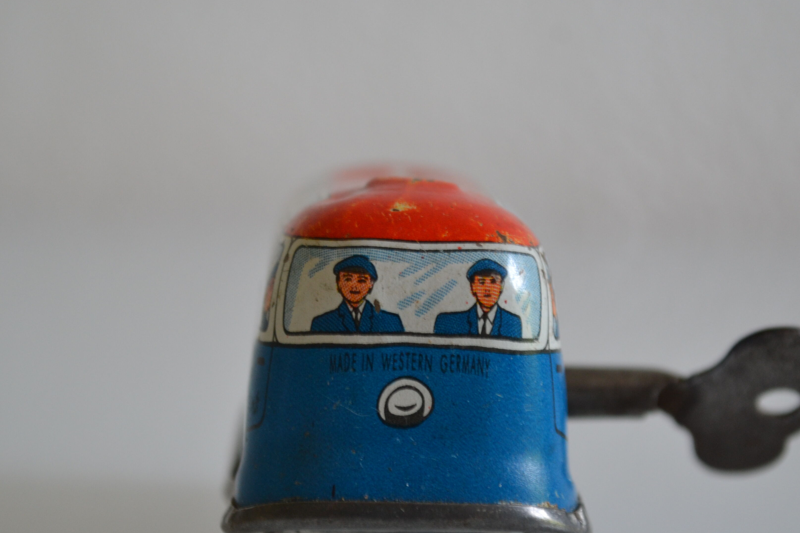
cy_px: 312
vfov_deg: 11.6
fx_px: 2616
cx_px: 373
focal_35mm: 118
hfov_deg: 17.4
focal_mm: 55
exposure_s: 1/30
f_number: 5.6
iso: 400
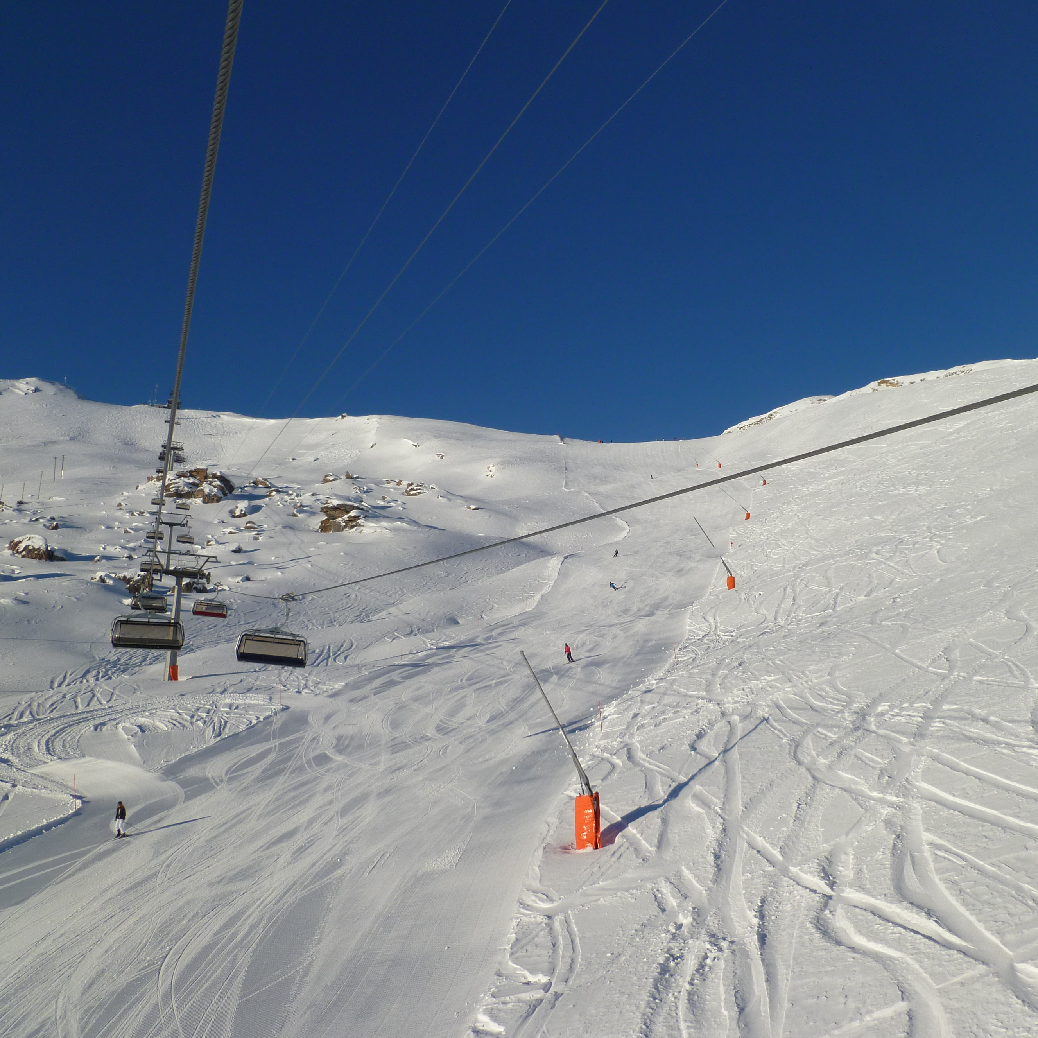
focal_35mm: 34
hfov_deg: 48.3
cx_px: 593
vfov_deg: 48.4
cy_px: 507
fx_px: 1153
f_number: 10
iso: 80
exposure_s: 1/200
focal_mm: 5
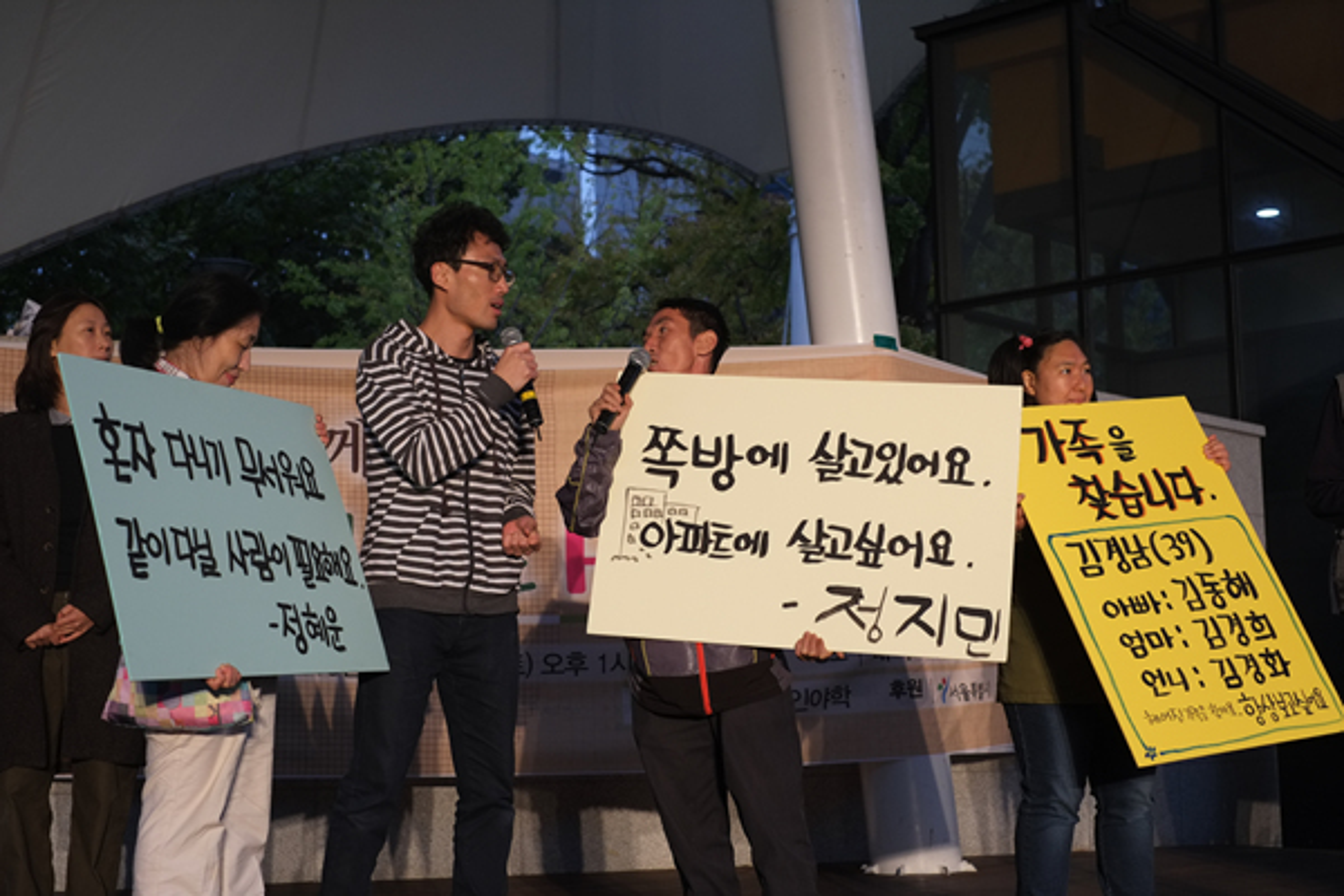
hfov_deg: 37.5
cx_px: 672
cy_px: 448
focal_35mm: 53
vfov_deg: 25.5
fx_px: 1979
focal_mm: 35
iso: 800
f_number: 4
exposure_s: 1/125
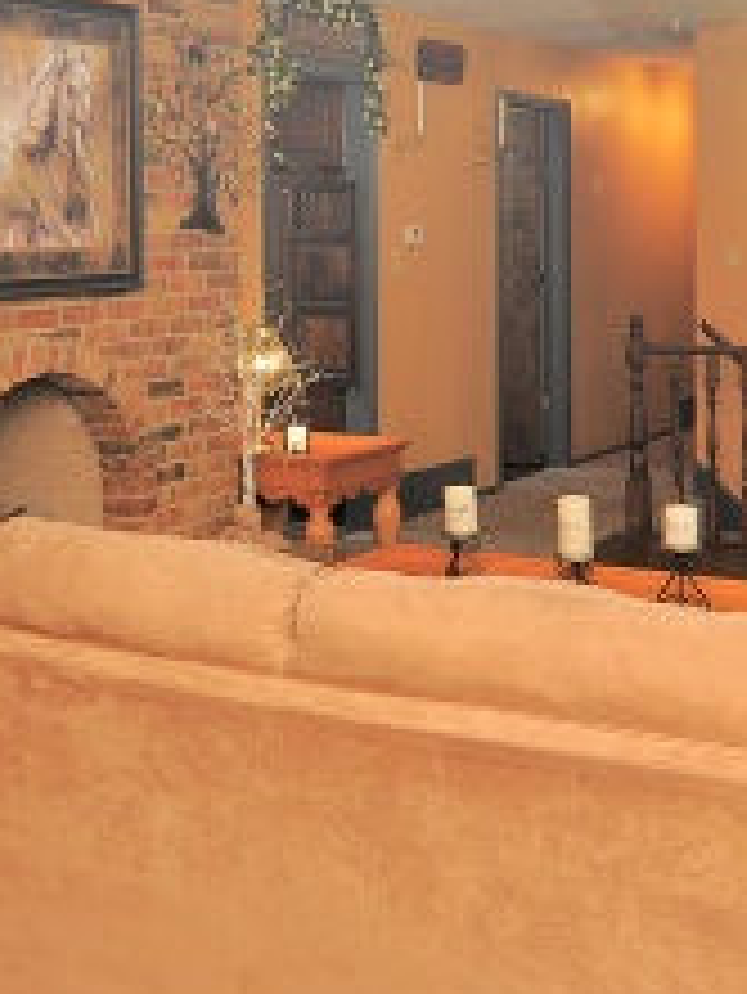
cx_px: 212
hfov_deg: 28.8
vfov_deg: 38.0
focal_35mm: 50
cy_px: 394
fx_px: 1437
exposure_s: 1/60
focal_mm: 12
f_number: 4
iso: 200
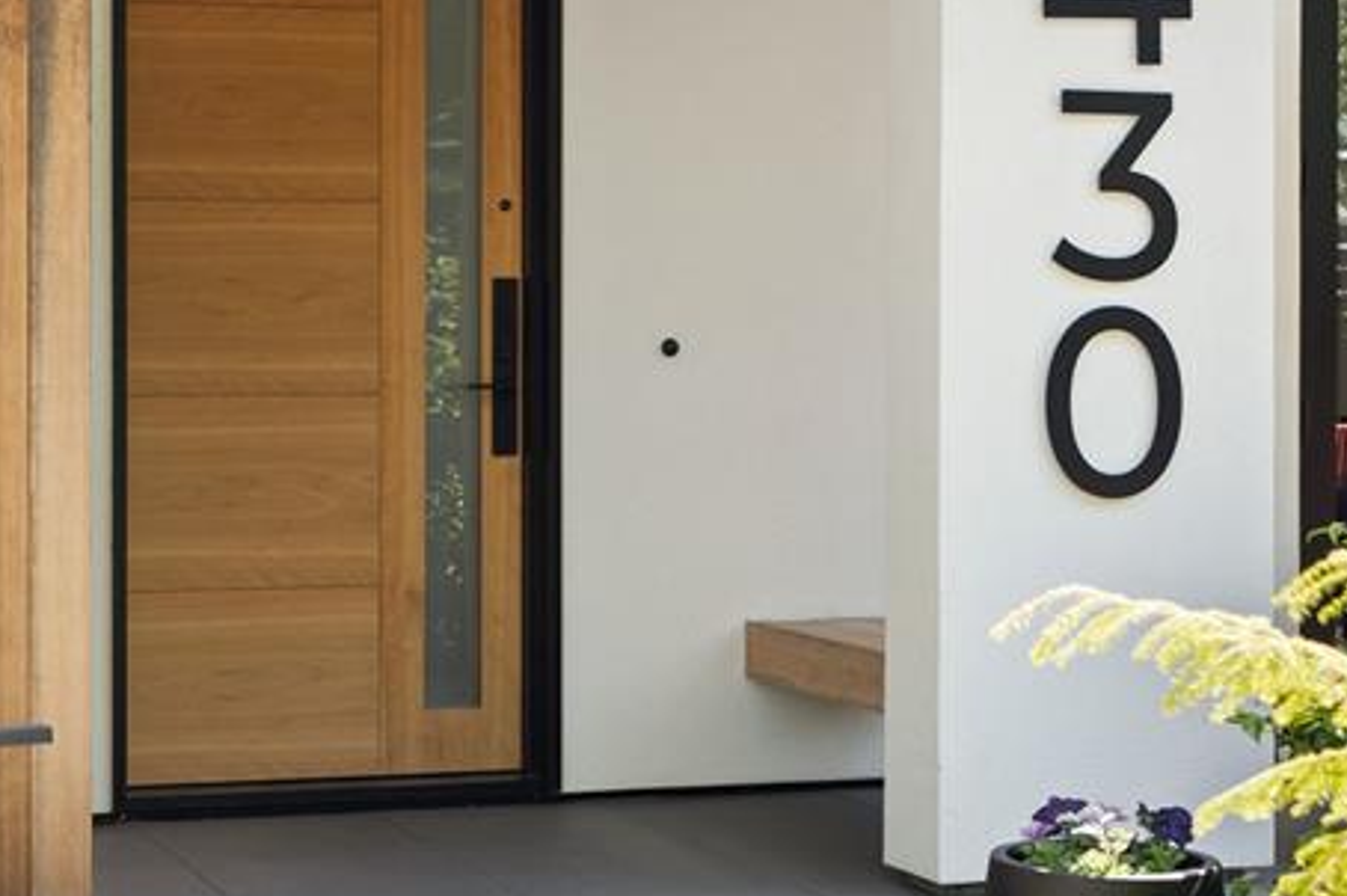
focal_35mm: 79
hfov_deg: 25.4
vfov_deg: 17.2
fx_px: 2954
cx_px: 368
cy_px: 320
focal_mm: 35
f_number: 4.5
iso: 250
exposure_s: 1/250
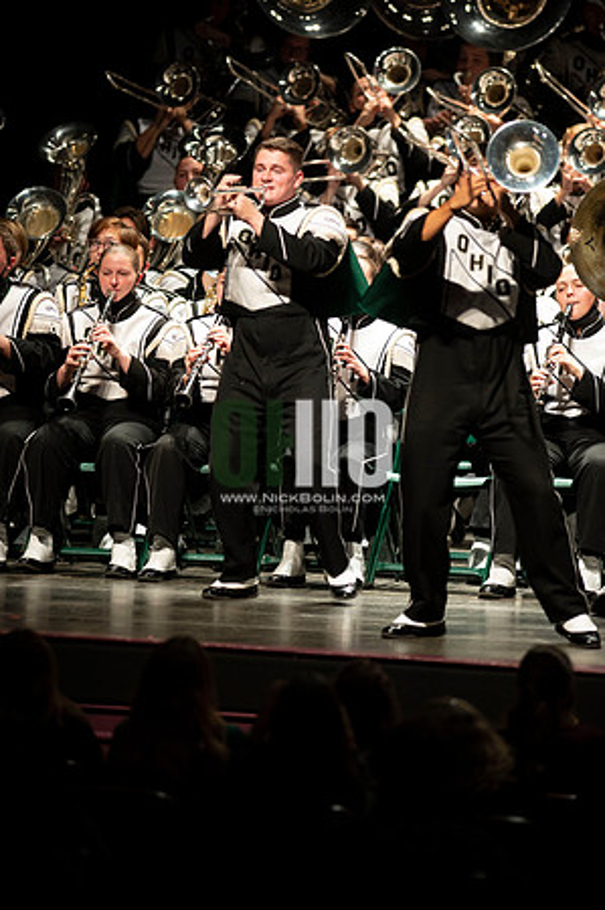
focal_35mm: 300
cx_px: 302
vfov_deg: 6.9
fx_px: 7579
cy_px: 455
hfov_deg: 4.6
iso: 3200
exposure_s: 1/500
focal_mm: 300
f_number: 2.8
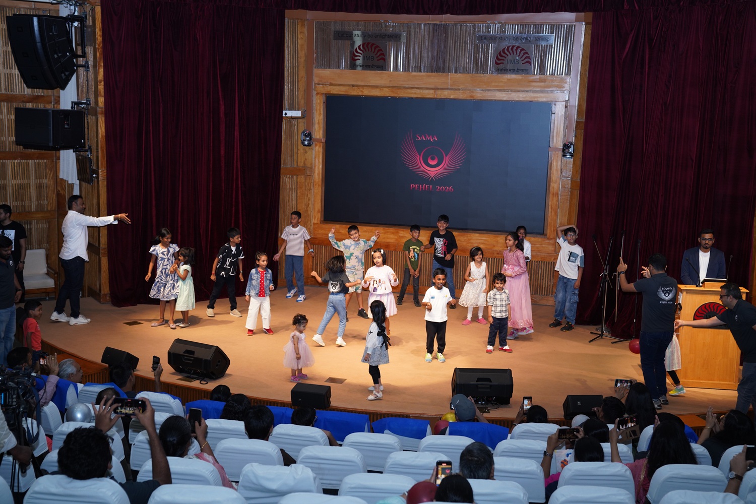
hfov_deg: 40.3
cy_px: 252
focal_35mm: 49
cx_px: 378
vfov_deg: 27.5
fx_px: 1029
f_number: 4
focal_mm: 49
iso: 800
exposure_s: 1/160
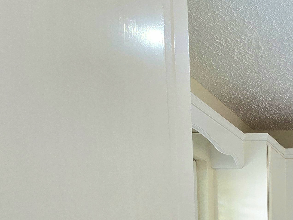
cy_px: 283
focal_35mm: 41
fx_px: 347
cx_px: 399
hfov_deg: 32.0
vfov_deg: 28.9
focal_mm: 2.2
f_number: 2.2
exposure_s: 1/101
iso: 100
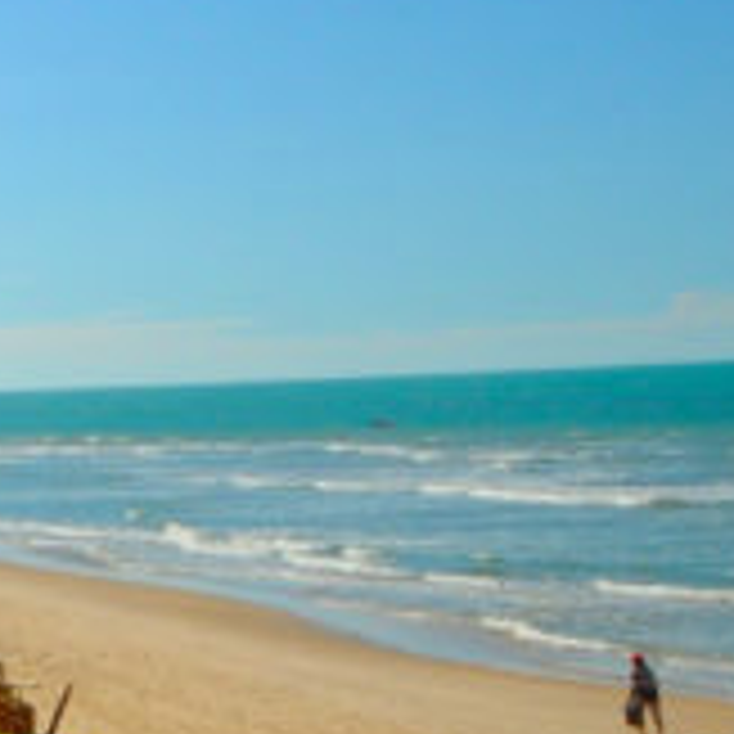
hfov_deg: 12.1
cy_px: -86
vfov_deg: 20.6
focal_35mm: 80
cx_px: -1369
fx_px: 1919
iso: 200
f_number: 5
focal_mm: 10
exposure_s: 1/640
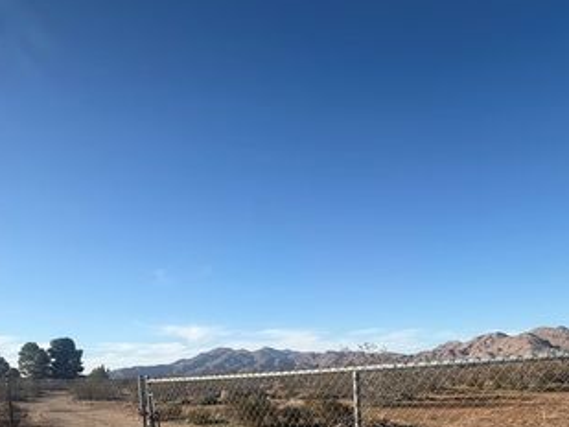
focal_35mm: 29
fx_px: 477
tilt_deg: -4.5
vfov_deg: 43.2
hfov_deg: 61.5
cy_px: 401
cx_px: 315
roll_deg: +3.5
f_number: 2.2
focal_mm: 2.22
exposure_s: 1/770
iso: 25
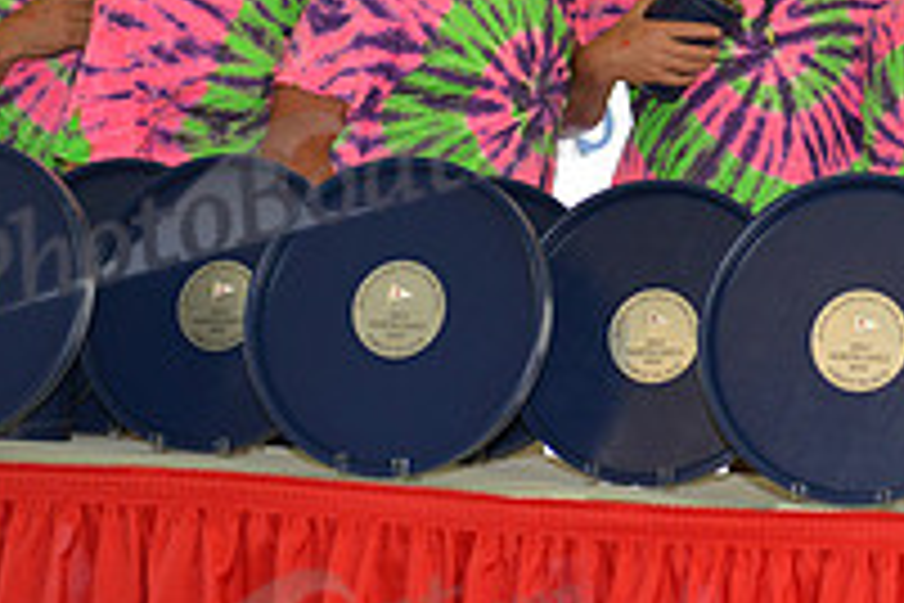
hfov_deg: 16.7
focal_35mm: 121
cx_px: 819
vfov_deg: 11.1
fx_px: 3038
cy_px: -92
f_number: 3.2
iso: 1000
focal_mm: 42
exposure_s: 1/320
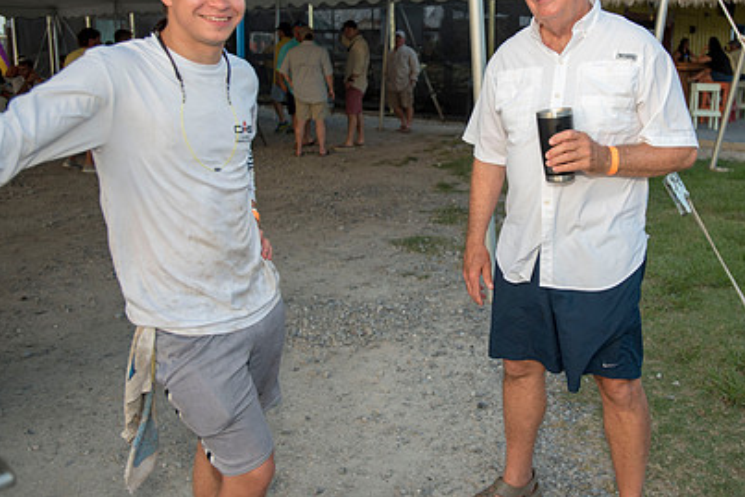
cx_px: 471
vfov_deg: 36.6
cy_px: 175
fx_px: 745
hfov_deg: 52.5
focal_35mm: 36
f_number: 2.8
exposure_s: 1/320
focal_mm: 25
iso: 250
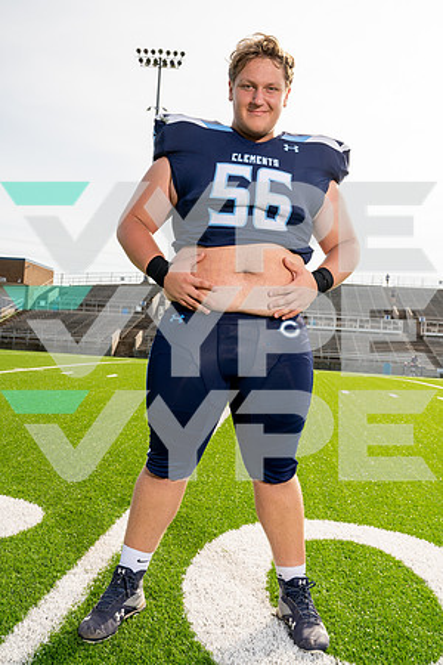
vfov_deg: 51.9
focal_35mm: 37
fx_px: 683
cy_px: 332
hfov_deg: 35.9
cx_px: 222
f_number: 8
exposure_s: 1/250
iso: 100
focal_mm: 37
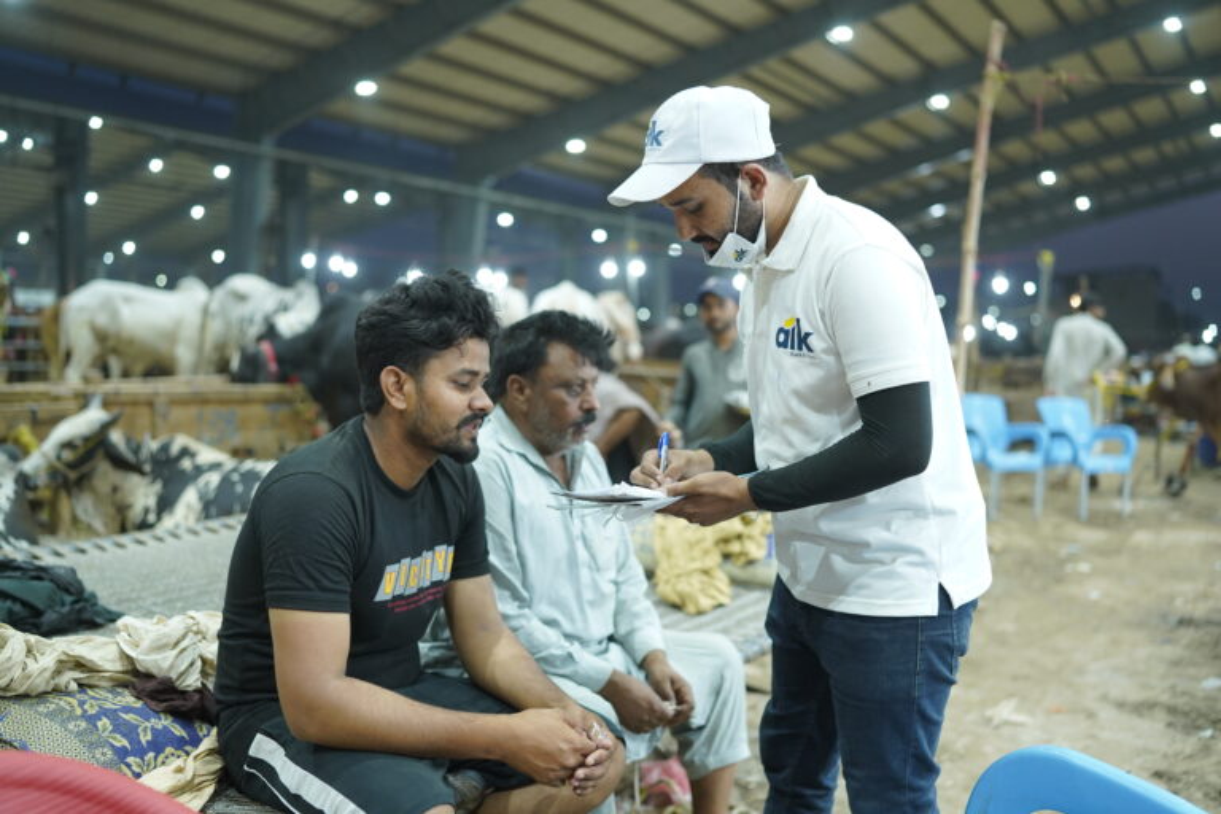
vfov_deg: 37.9
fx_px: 1187
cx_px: 610
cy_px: 407
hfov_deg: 54.4
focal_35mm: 35
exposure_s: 1/200
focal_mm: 35
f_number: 1.8
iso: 1600
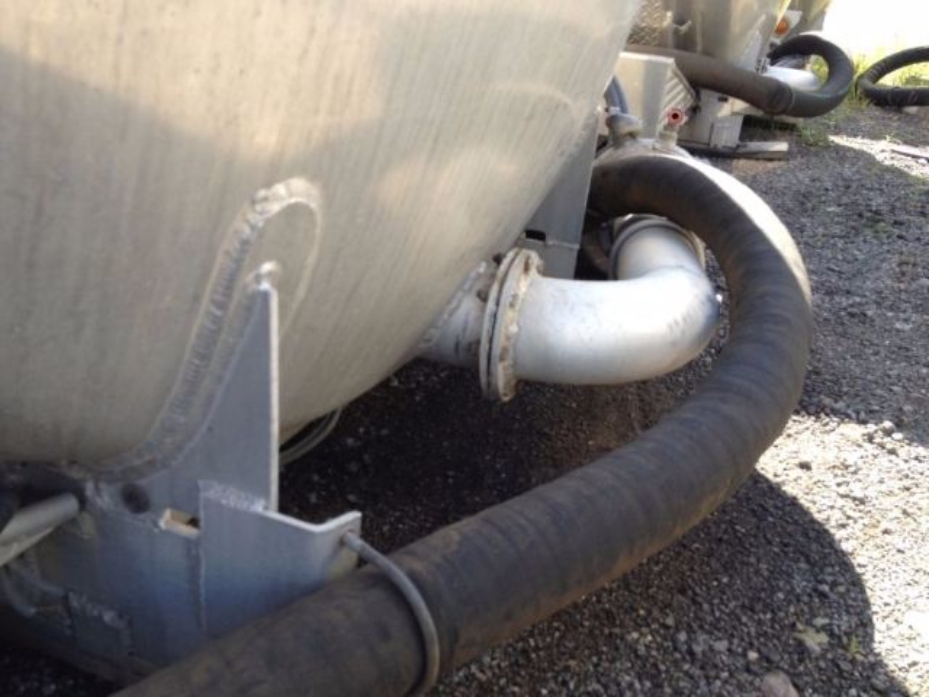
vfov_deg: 40.7
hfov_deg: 52.6
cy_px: 348
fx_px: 939
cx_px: 464
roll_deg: -3.4
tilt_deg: -24.2
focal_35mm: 35
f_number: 2.4
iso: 50
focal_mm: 4.28
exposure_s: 1/198
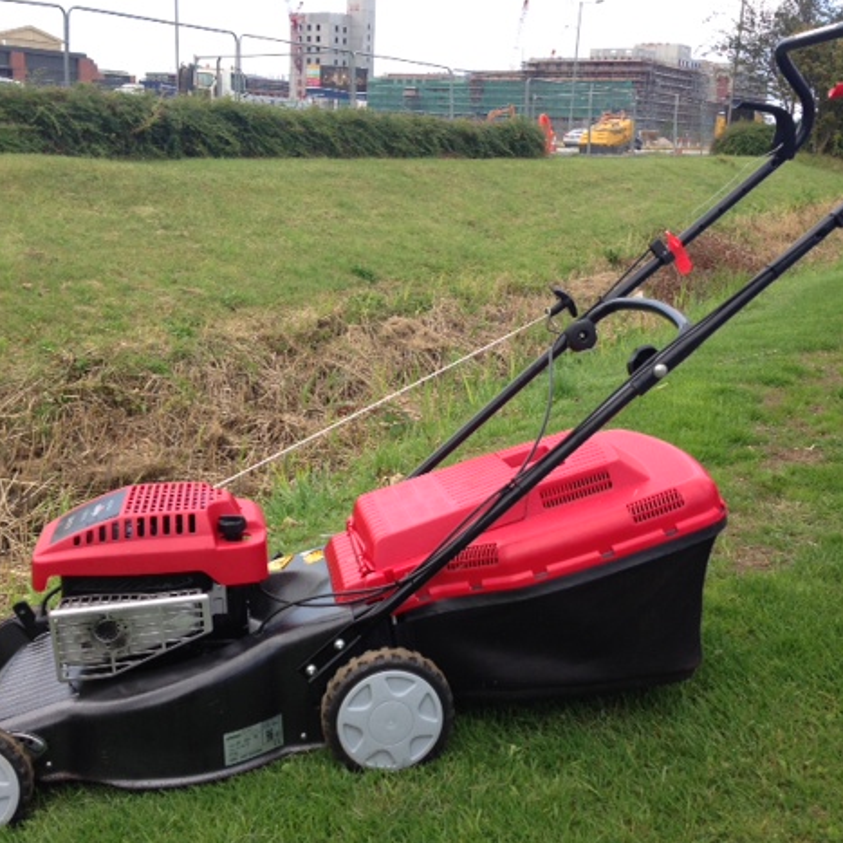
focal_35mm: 40
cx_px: 419
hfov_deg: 41.9
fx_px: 1102
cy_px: 421
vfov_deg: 41.9
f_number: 2.4
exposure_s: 1/441
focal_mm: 4.12
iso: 50
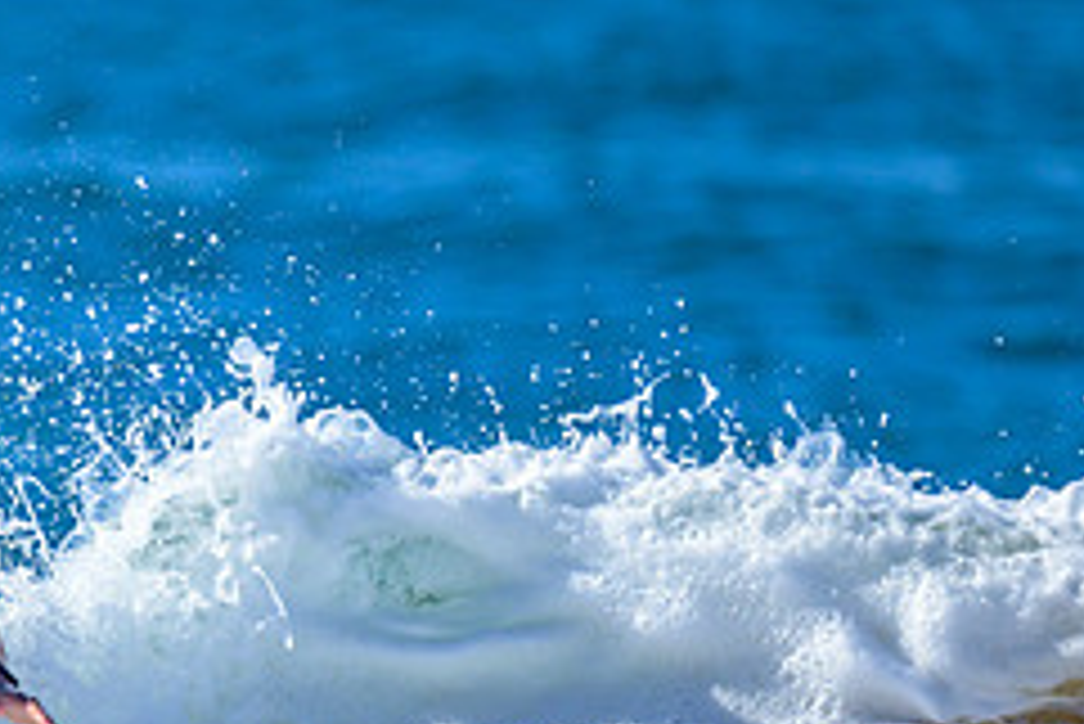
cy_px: 679
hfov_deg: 0.8
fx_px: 77851
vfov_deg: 0.5
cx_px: -22
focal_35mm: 2584
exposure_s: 1/2000
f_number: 6.3
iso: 280
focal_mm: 800
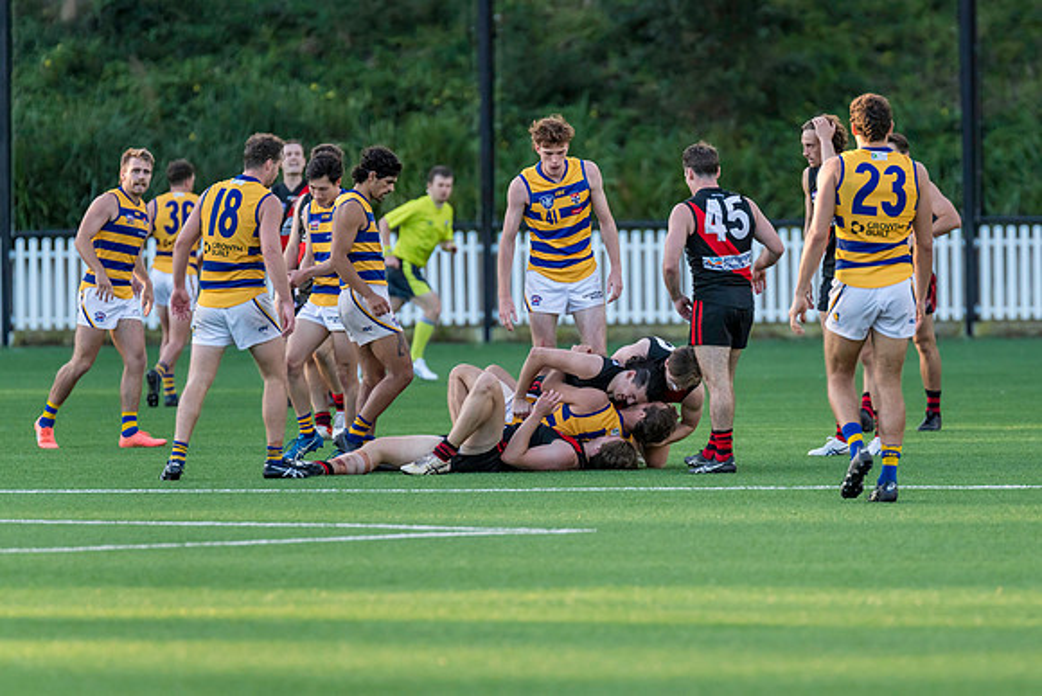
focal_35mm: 418
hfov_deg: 4.9
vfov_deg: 3.3
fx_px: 12109
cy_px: 347
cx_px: 643
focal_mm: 330
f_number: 4
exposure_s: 1/2000
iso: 800
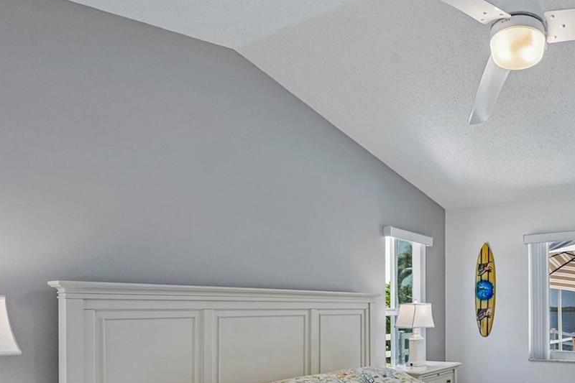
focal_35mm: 28
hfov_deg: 59.2
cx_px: 477
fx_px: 447
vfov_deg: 44.3
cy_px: 303
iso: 400
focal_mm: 14
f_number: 8
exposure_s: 1/60
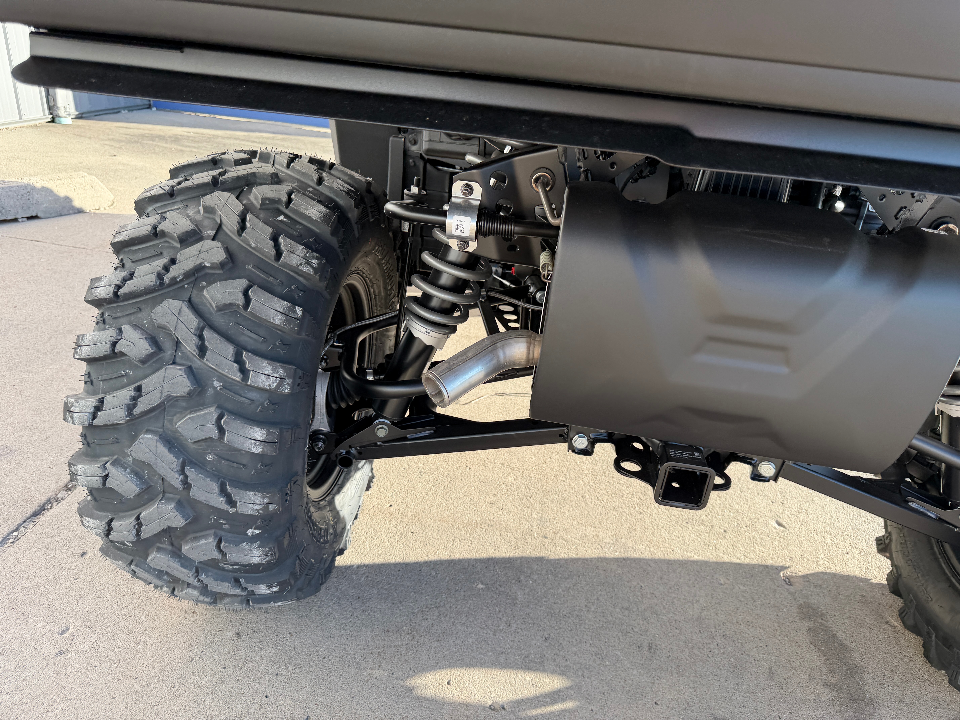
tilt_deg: -23.1
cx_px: 480
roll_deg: -2.5
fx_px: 666
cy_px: 360
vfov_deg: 56.8
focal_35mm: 24
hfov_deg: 71.6
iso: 80
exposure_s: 1/387
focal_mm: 6.76
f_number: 1.78
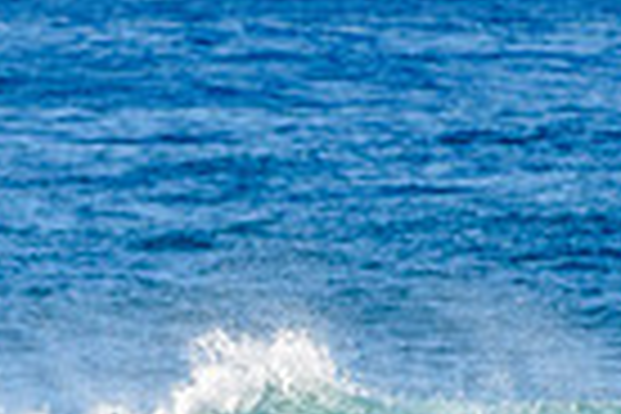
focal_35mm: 2586
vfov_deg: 0.5
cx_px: -123
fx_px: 44605
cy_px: 549
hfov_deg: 0.8
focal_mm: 500
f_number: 5.6
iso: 280
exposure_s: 1/2000
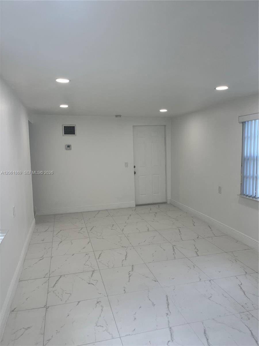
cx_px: 130
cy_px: 173
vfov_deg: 67.3
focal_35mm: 26
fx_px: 259
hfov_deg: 53.1
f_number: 1.6
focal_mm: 5.1
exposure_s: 1/164
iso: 40
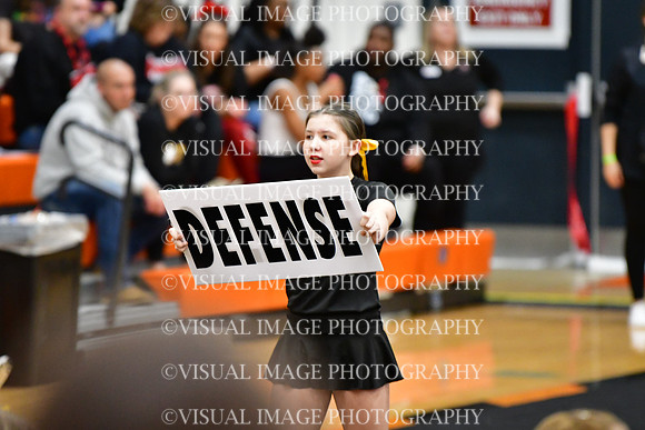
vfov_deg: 4.6
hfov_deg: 6.9
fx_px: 5376
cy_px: 215
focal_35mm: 300
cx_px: 322
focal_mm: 200
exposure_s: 1/500
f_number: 3.2
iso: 5000
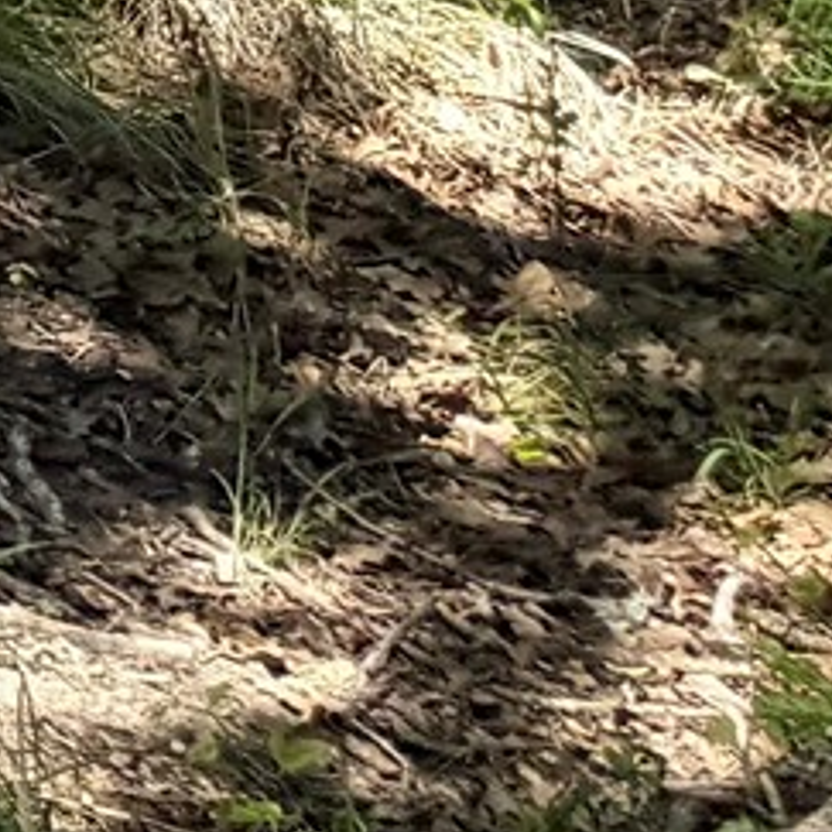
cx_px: -2602
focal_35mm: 179
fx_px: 4867
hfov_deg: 7.1
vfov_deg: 8.1
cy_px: -1787
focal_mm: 6.76
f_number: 1.78
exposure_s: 1/1553
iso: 80
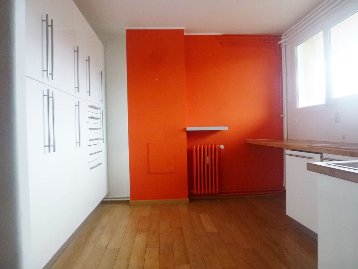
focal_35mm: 24
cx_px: 179
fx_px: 248
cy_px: 134
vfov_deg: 56.8
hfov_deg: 71.6
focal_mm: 4.3
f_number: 3.3
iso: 400
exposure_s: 1/25
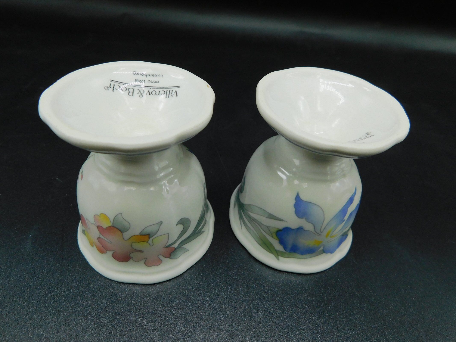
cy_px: 171
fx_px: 303
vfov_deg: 58.9
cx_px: 228
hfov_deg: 73.9
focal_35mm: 23
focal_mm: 4
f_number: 3
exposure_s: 1/200
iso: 125
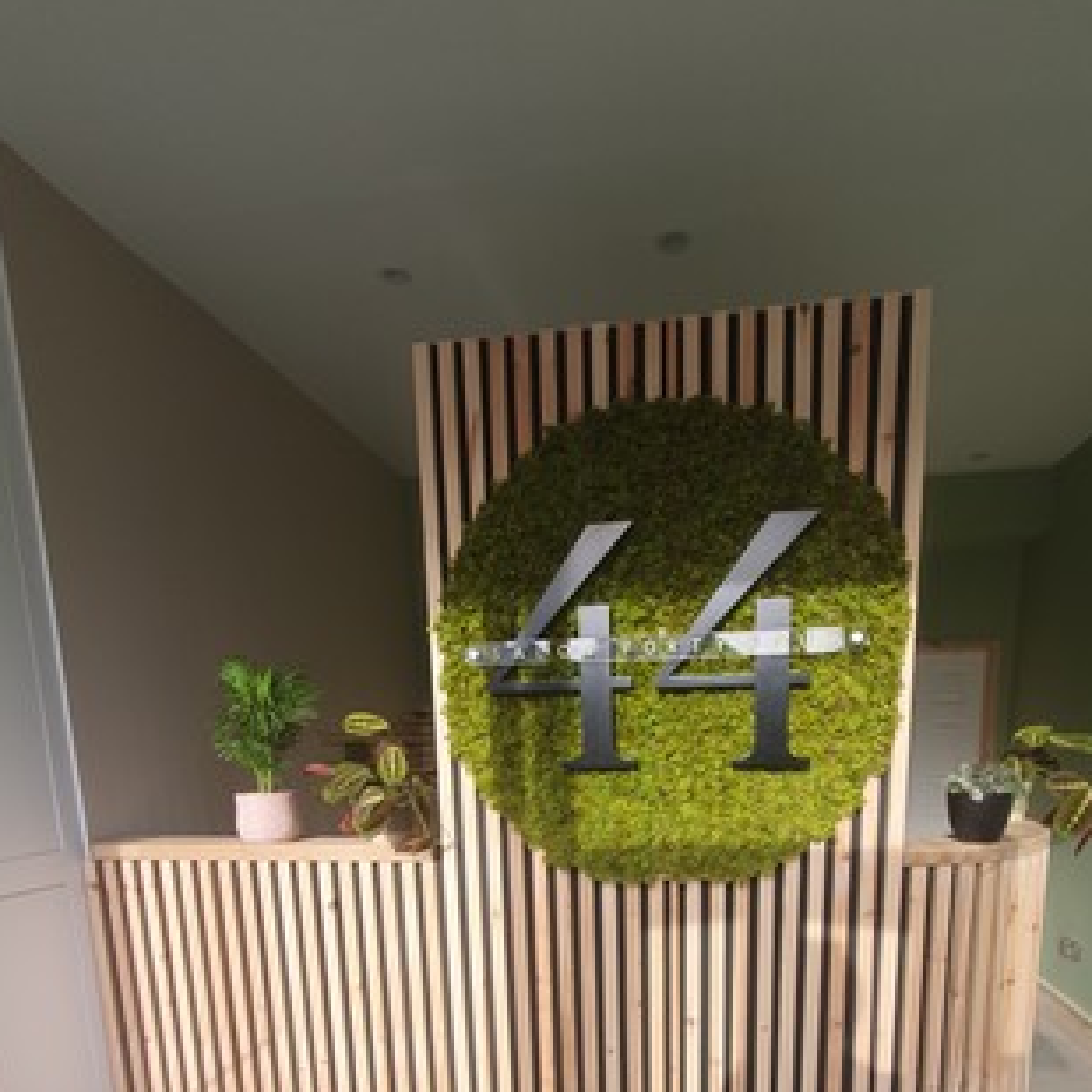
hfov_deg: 77.4
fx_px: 678
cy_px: 852
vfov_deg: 71.0
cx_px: 609
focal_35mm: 19
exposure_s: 1/144
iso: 50
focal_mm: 1.8
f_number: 2.2
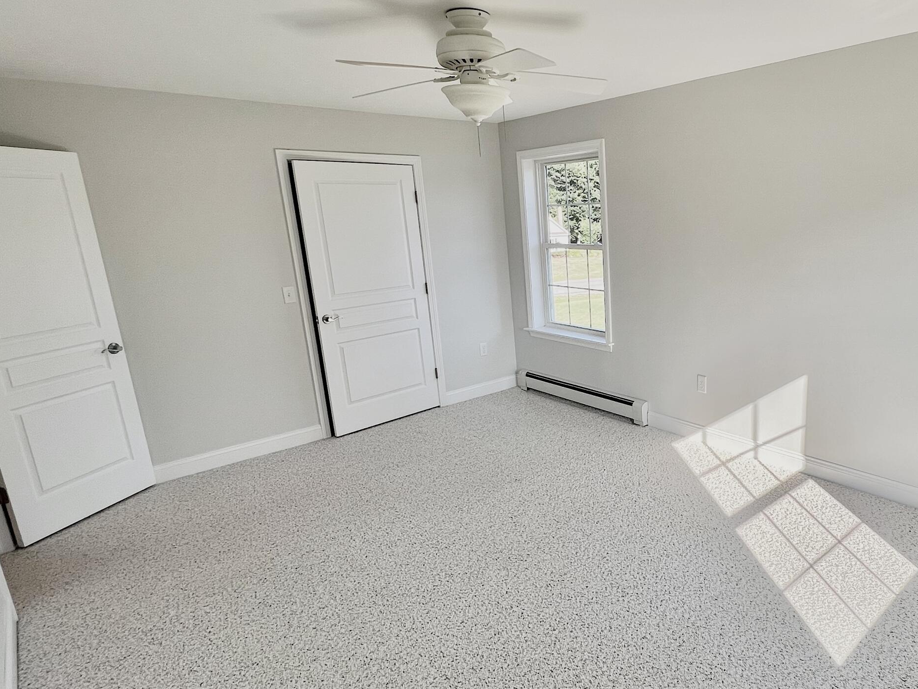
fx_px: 557
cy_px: 355
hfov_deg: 75.6
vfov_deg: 63.4
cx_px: 637
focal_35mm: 21
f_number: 1.8
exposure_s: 1/362
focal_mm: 1.57
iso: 32
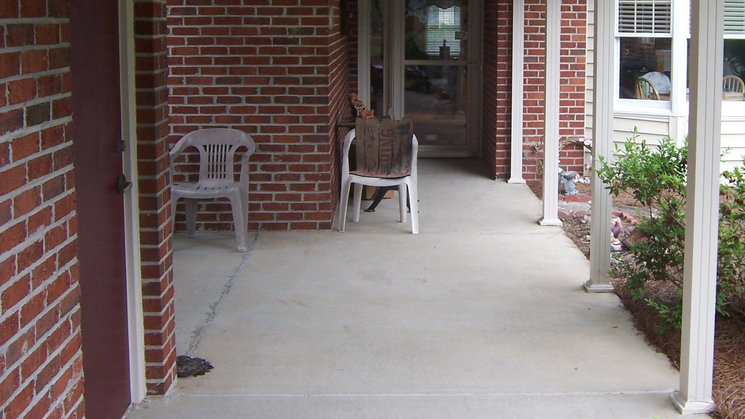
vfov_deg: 24.7
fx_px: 948
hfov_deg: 42.5
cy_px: 112
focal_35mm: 48
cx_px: 471
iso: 80
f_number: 3.4
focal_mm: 5.5
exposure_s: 1/90
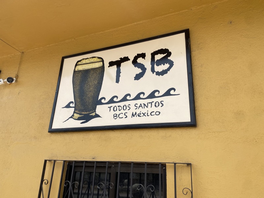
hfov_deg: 67.3
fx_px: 198
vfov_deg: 53.1
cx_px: 132
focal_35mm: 26
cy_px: 99
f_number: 1.8
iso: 32
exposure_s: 1/1678
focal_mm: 4.25
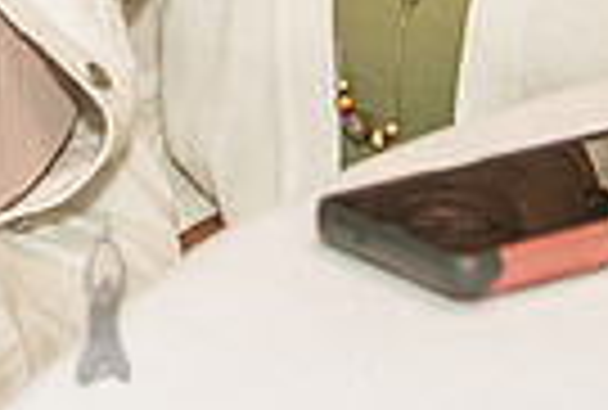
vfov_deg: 9.0
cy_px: -240
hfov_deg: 13.7
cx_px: 155
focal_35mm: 149
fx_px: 2525
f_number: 3.5
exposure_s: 1/160
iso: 1600
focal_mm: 28
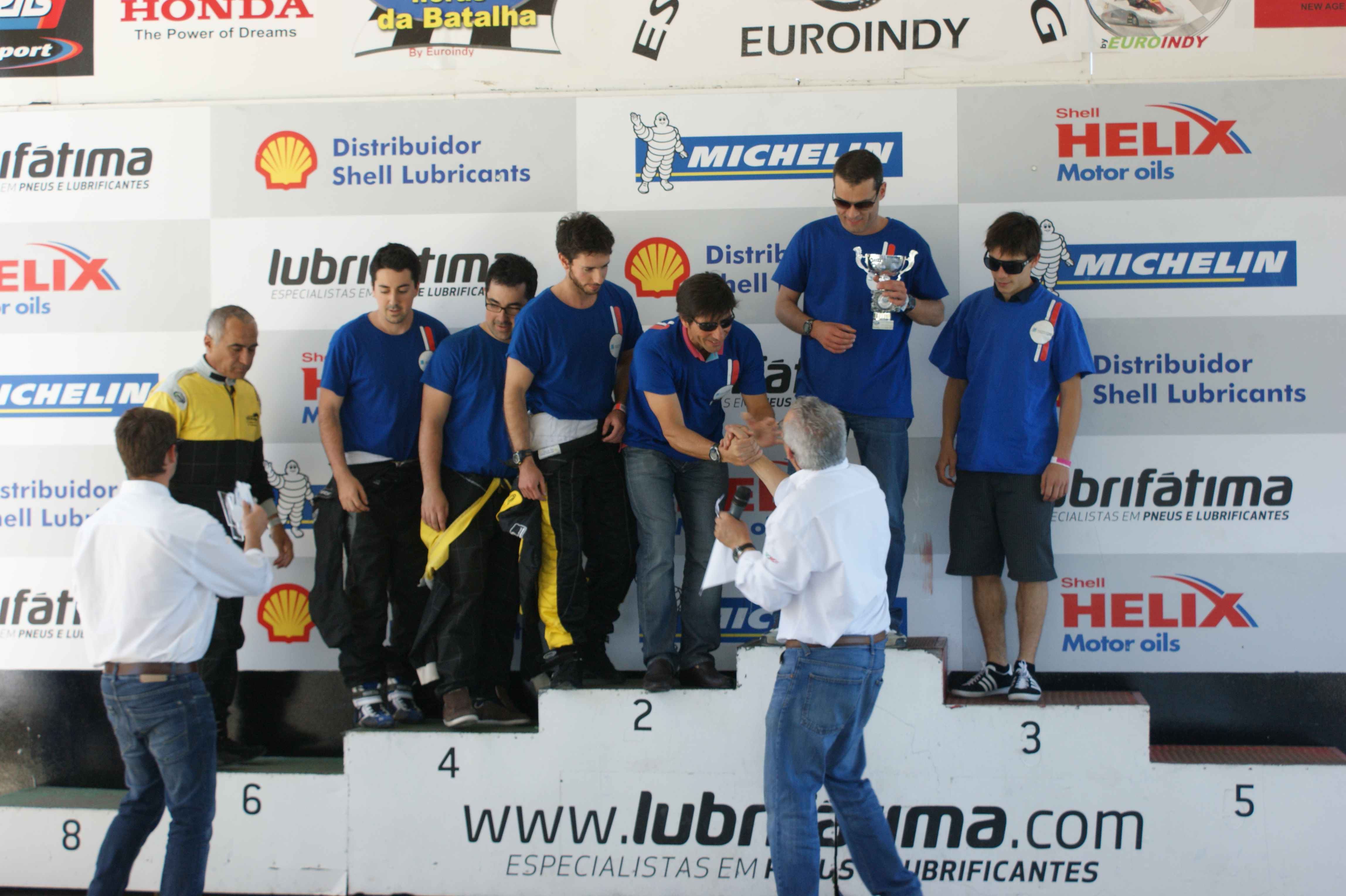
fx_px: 2242
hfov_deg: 33.4
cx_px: 673
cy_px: 448
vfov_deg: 22.6
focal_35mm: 60
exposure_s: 1/60
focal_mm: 40
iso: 250
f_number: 5.6
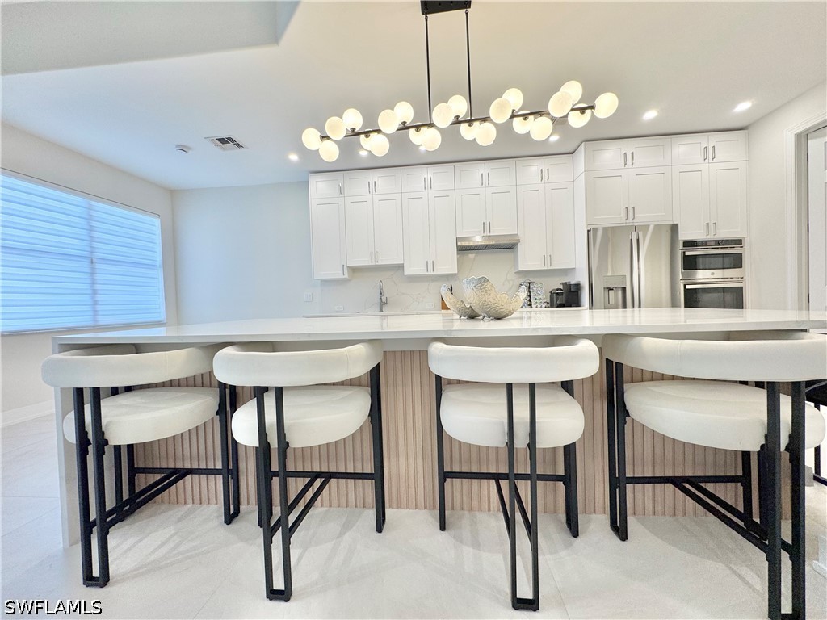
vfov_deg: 85.7
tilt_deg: -2.0
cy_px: 310
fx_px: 334
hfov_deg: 102.1
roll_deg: +1.2
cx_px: 414
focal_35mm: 14
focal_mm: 2.22
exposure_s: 1/120
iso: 80
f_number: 2.2
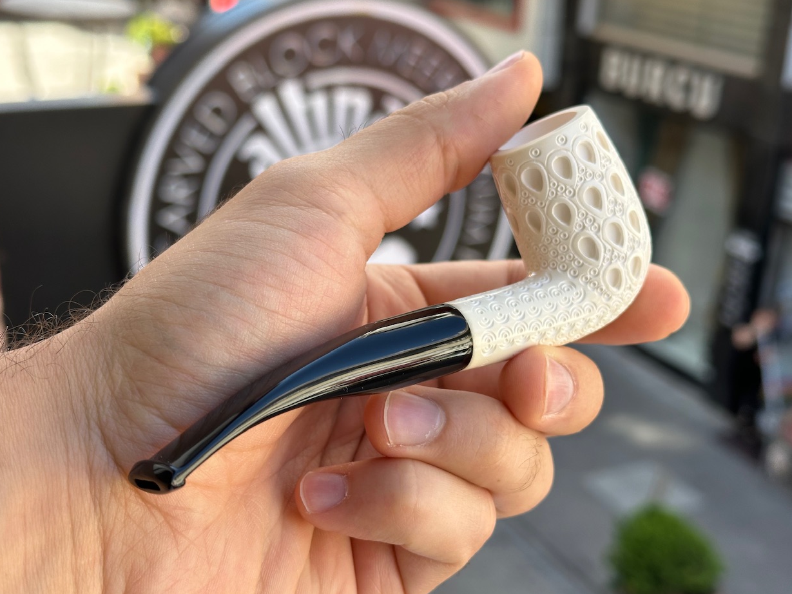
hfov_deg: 38.2
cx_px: 385
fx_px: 1144
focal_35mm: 50
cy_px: 297
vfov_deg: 29.1
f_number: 1.78
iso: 64
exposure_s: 1/439
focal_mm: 6.86
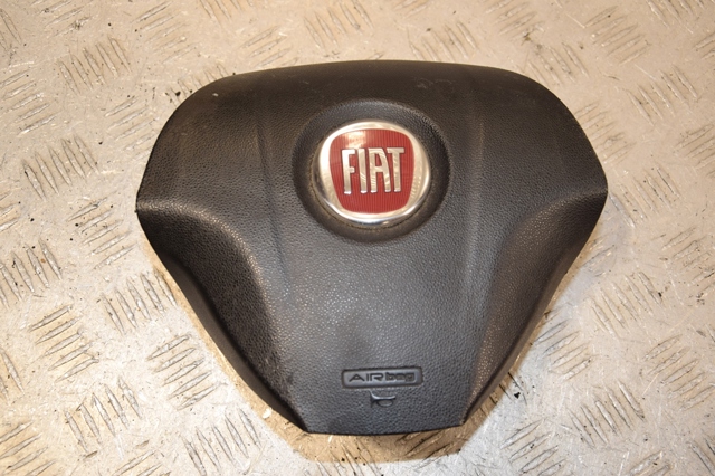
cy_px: 238
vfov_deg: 29.8
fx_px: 893
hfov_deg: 43.6
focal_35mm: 45
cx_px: 358
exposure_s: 1/125
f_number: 5.6
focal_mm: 30
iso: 280
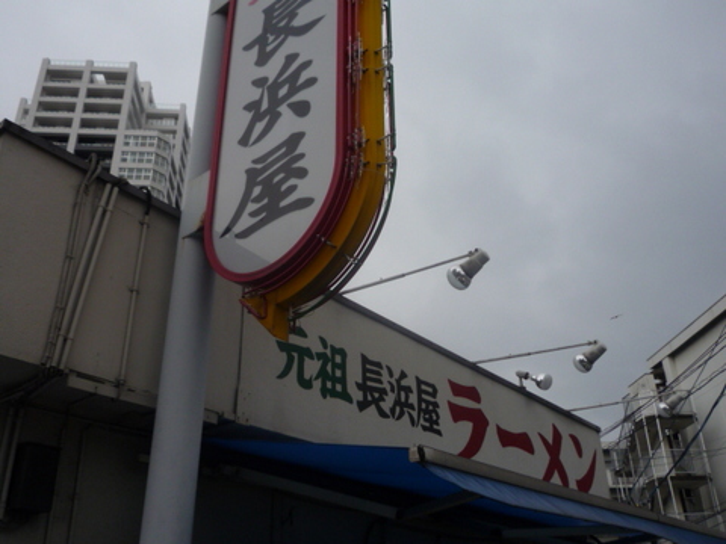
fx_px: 692
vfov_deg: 42.9
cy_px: 272
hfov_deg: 55.4
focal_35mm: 33
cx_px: 363
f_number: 2.8
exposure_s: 1/500
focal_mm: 4.4
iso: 100
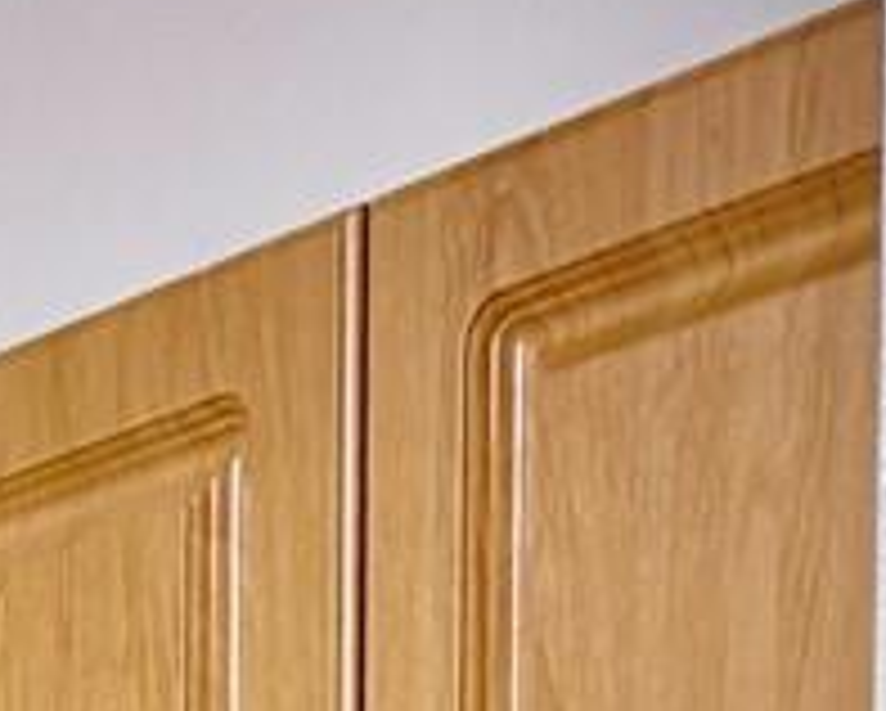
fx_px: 4987
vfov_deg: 6.8
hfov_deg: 9.3
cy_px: 2565
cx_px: -1106
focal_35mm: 190
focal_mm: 6.76
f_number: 1.78
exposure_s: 1/60
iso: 320
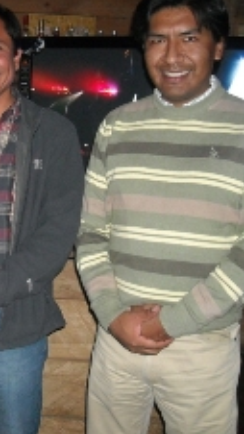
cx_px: -37
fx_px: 679
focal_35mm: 59
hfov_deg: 19.4
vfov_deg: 35.4
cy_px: 203
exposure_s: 1/60
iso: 400
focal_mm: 5.7
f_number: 2.8
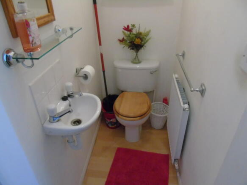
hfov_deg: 69.4
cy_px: 92
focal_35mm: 25
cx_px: 124
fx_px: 178
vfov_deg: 54.9
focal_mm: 4.4
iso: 800
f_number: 3.4
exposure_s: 1/30
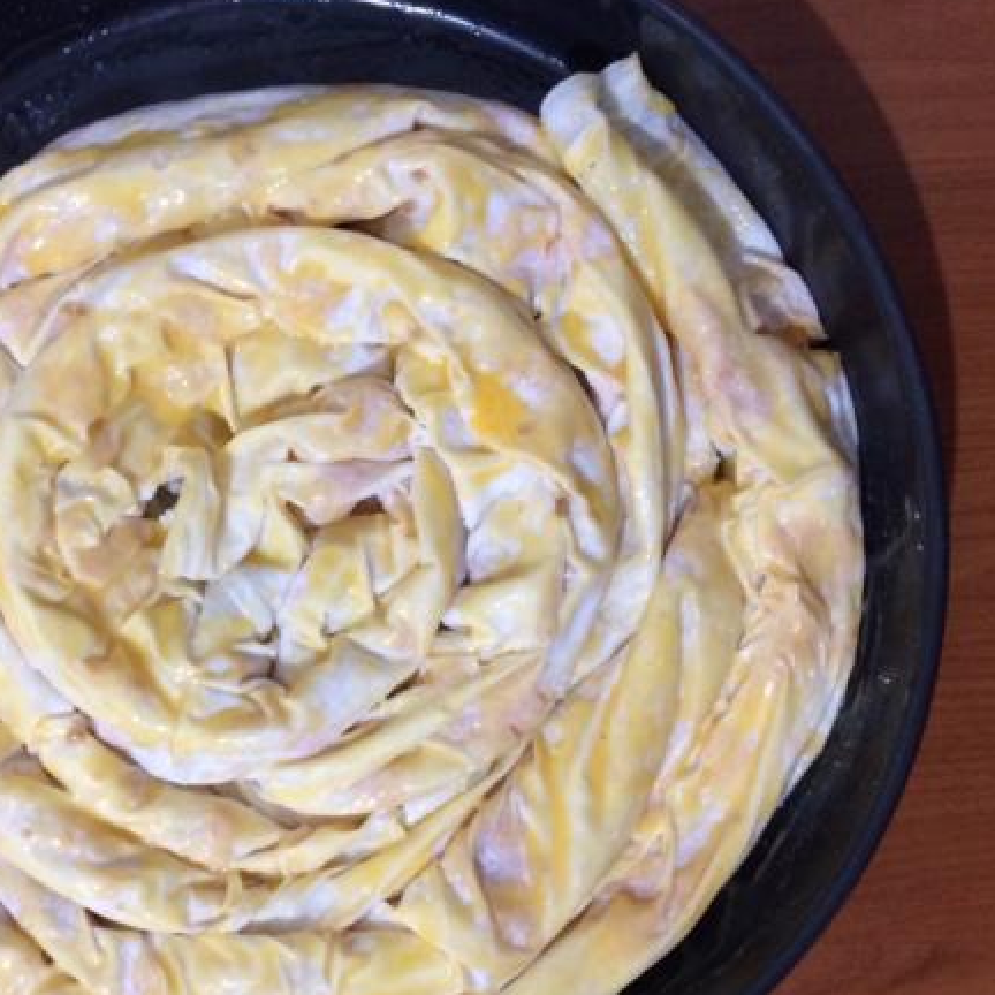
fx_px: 1333
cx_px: 299
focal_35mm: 41
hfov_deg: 40.2
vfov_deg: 40.8
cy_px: 580
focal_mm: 4.15
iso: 320
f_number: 2.2
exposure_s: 1/17
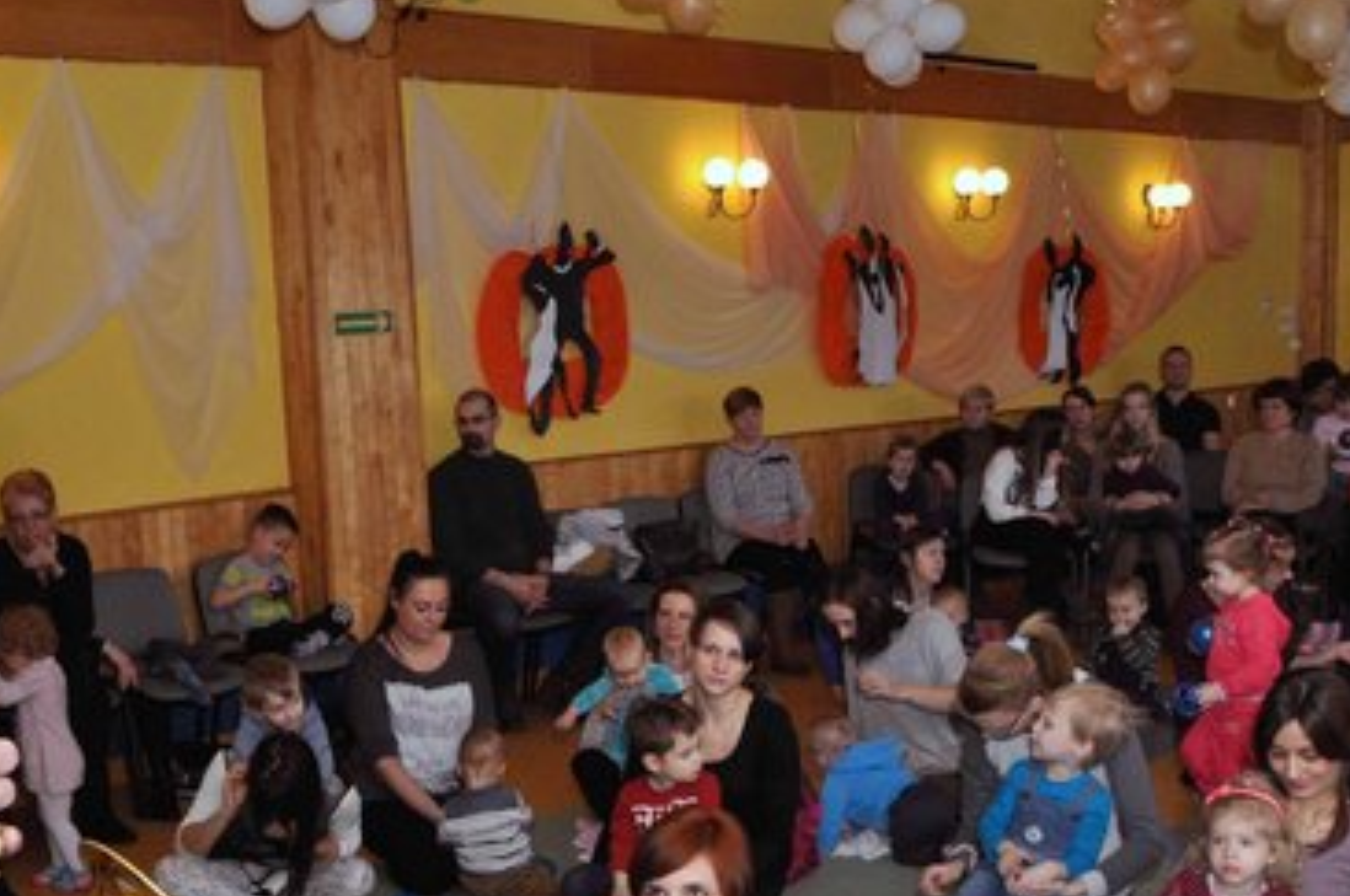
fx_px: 1798
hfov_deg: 40.1
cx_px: 347
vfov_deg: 27.4
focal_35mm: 48
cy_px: 715
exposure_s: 1/60
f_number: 13
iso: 1250
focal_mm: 18
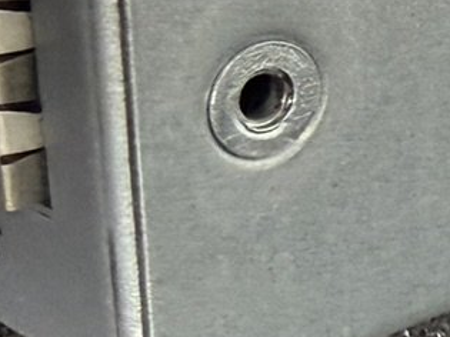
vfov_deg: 9.5
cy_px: 120
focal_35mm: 156
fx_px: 2027
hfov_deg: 11.1
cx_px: 1000
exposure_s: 1/99
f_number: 2.2
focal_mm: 2.22
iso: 160
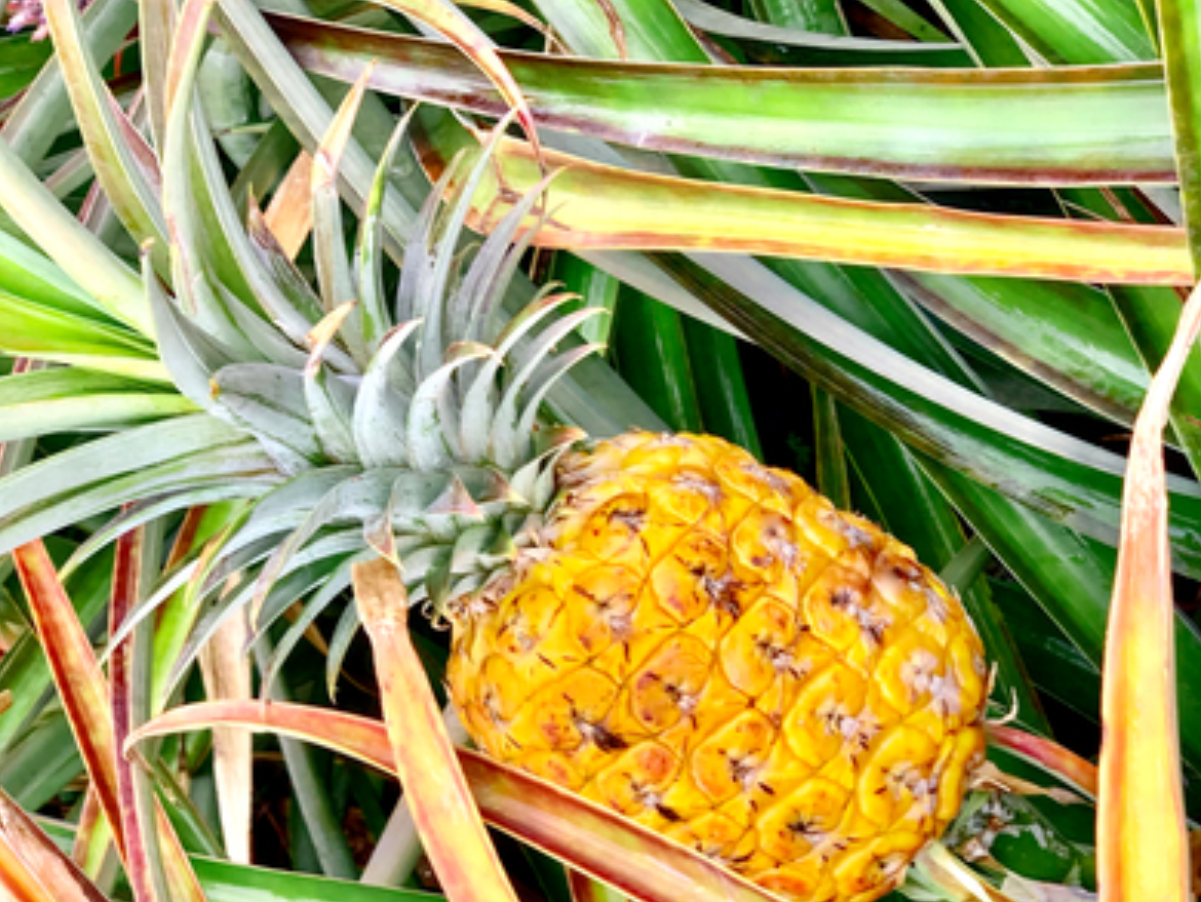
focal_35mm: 80
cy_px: 588
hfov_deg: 24.4
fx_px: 2777
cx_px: 687
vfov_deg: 18.4
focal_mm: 6
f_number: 2.4
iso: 32
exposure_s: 1/122
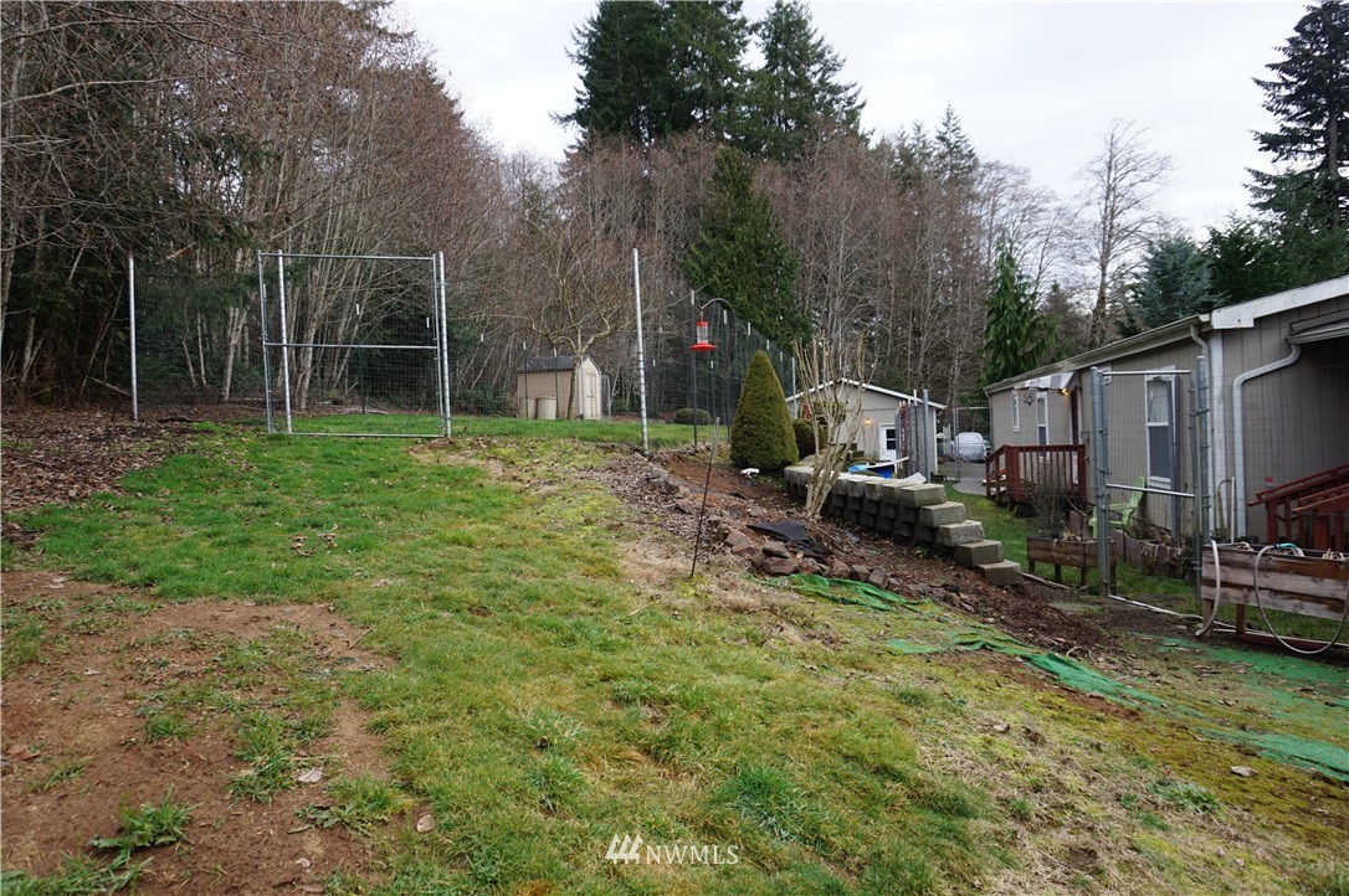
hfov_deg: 73.8
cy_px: 448
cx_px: 674
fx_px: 898
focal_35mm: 24
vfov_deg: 53.0
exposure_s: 1/60
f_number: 4.5
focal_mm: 16
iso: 100
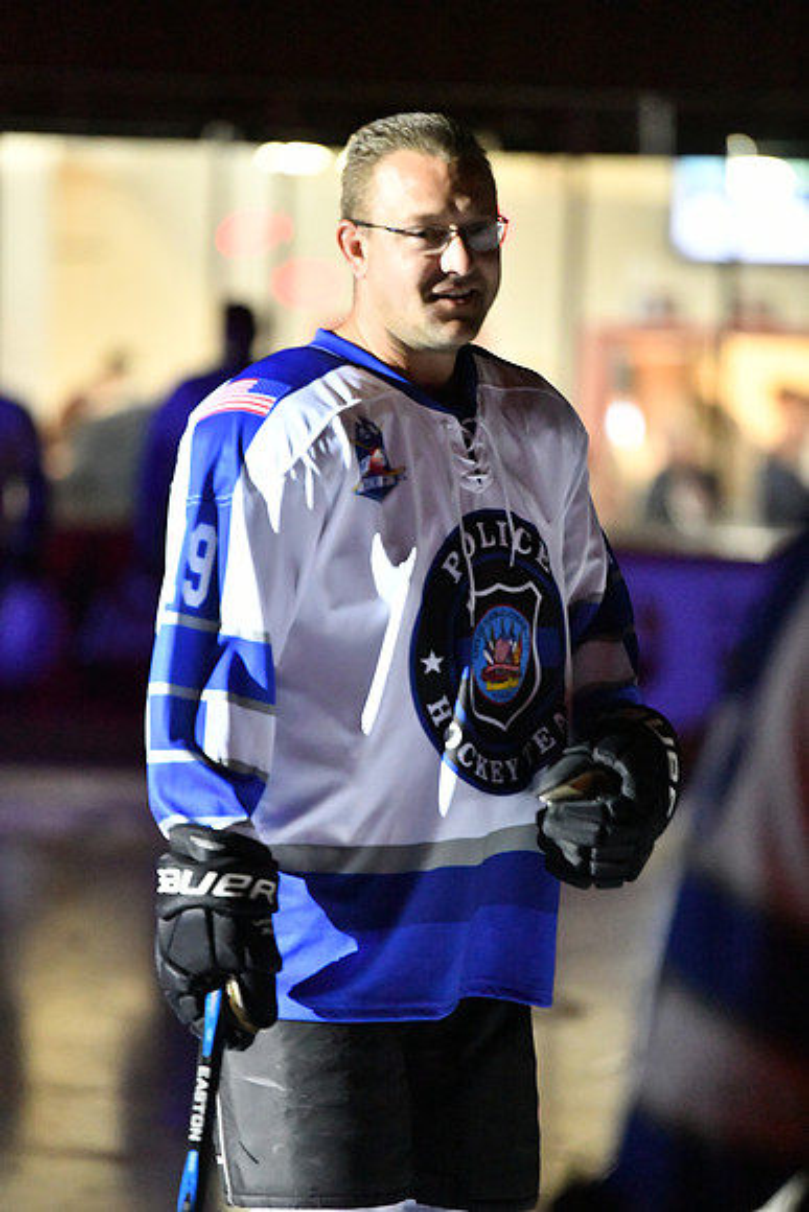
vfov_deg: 10.3
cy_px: 606
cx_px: 404
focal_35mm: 200
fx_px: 6737
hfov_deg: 6.9
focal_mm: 200
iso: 16000
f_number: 2.8
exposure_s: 1/400
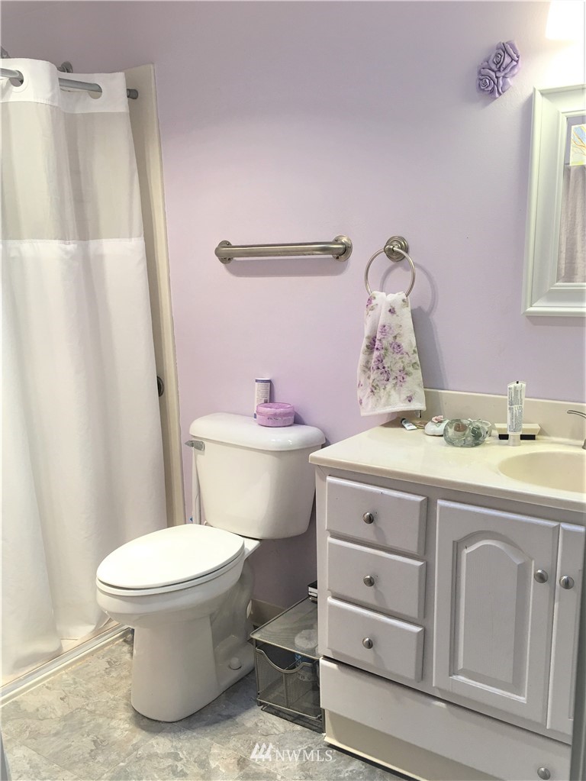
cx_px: 293
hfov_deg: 48.3
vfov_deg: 61.6
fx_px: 654
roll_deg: +2.0
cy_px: 390
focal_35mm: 29
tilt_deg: -13.8
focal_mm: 4.15
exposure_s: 1/40
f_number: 2.2
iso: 25
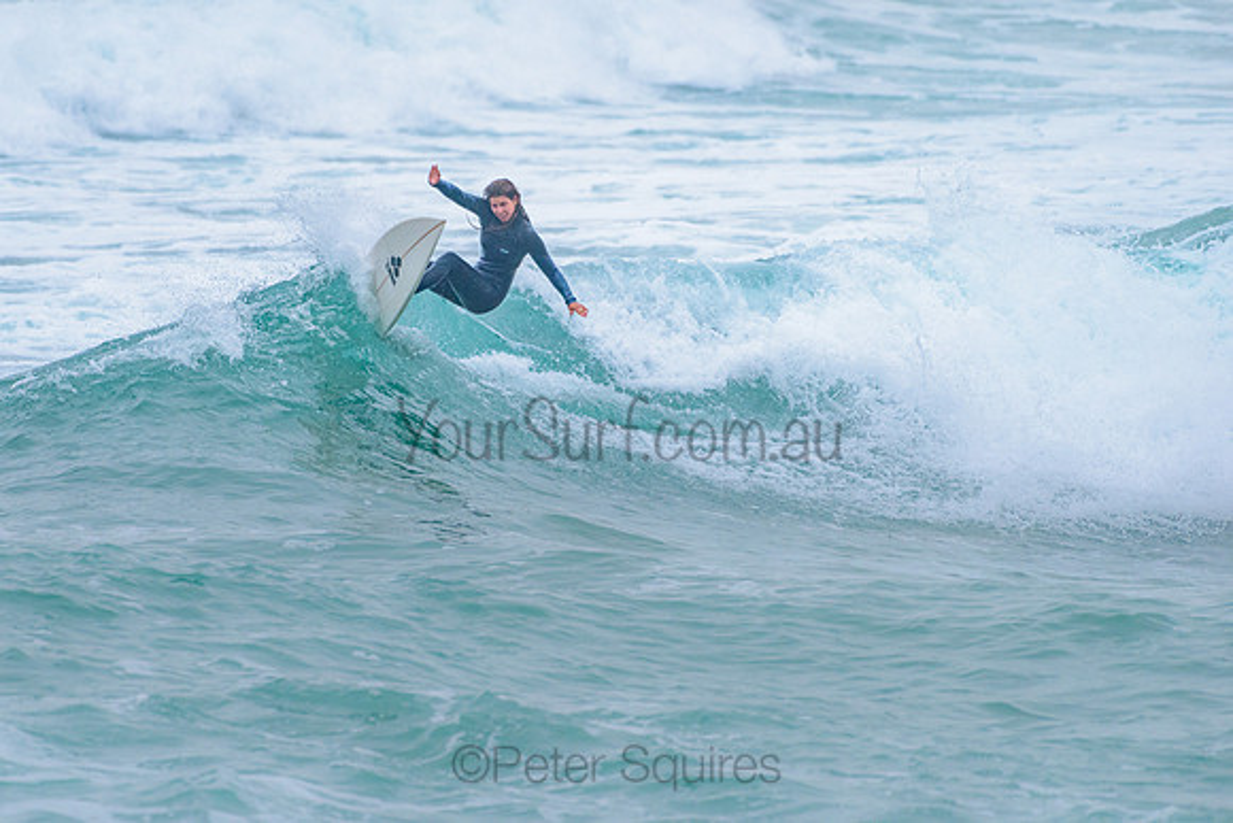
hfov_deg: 3.4
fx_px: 20963
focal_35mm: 612
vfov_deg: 2.2
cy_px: 319
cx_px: 478
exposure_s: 1/2000
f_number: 5.6
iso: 1400
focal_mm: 500
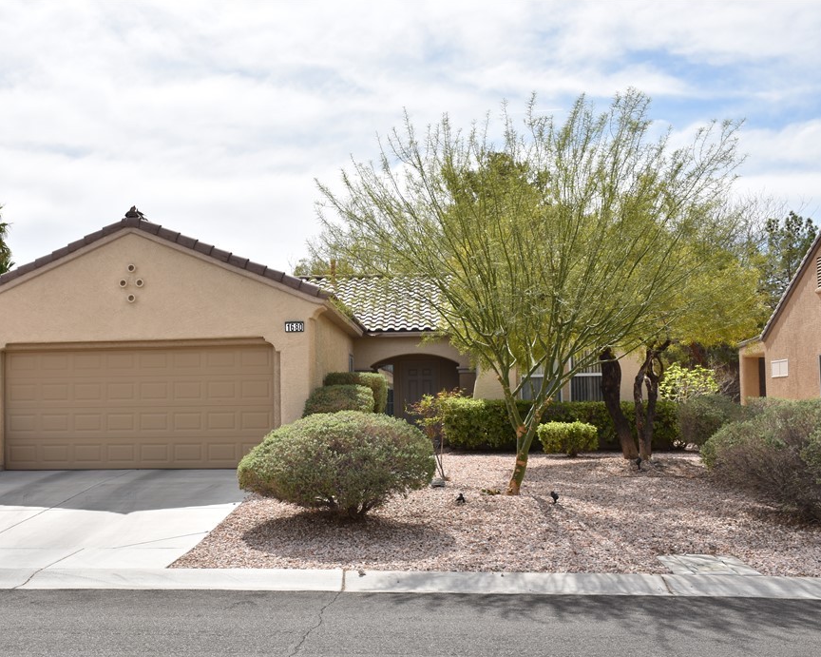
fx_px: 1118
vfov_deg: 32.7
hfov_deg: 40.1
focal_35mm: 46
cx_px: 317
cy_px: 341
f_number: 11
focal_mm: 26
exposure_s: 1/200
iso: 100
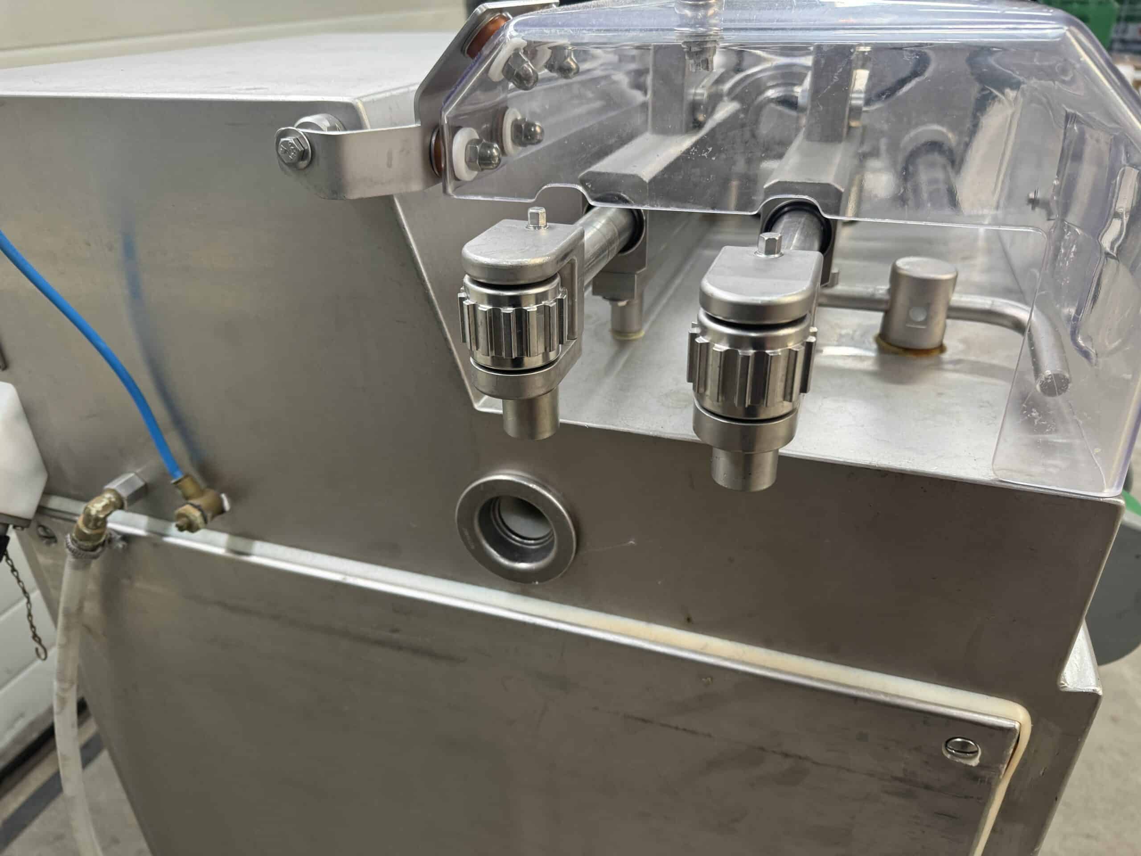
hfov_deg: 71.6
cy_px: 428
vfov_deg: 56.8
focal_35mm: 24
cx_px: 570
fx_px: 791
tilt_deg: -29.2
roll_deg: +1.4
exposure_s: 1/50
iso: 200
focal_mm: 6.76
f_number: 1.78
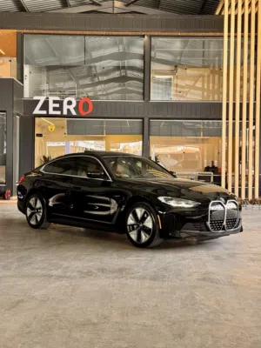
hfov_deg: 30.3
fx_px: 483
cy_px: 174
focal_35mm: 48
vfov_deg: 39.7
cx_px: 130
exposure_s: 1/121
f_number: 1.78
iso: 80
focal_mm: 6.76
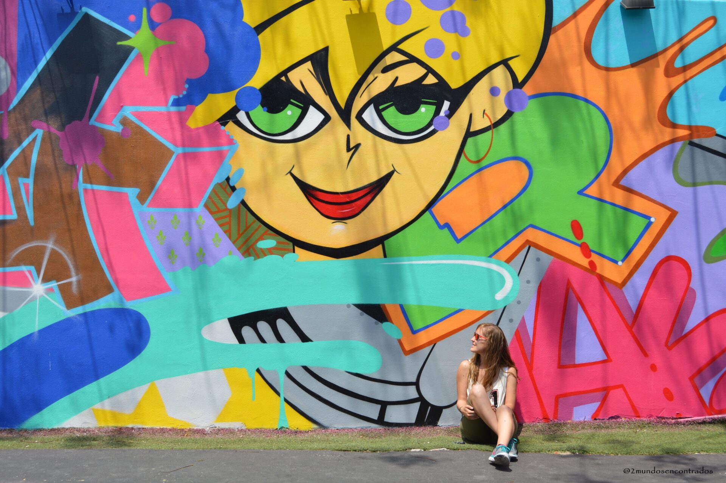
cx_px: 363
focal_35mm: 46
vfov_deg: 28.9
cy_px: 242
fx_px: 937
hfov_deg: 42.4
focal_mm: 31
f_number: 9
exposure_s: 1/320
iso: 100
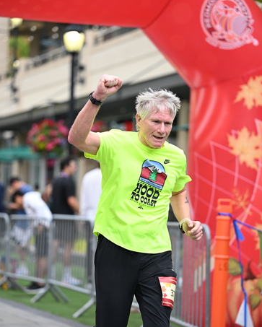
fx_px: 1268
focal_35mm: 131
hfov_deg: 11.8
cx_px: 131
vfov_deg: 14.7
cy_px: 180
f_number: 2.8
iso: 640
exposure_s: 1/1600
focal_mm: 115
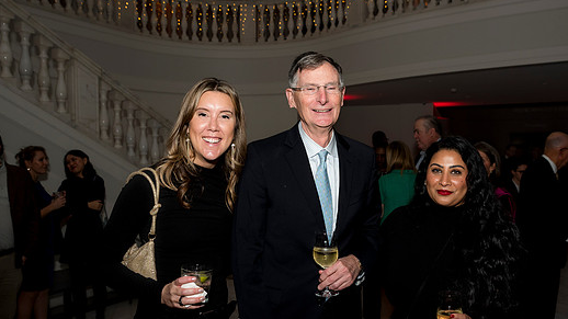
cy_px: 183
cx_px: 317
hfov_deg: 56.5
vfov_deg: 33.6
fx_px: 527
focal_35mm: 35
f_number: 5
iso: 800
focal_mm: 29
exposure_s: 1/125
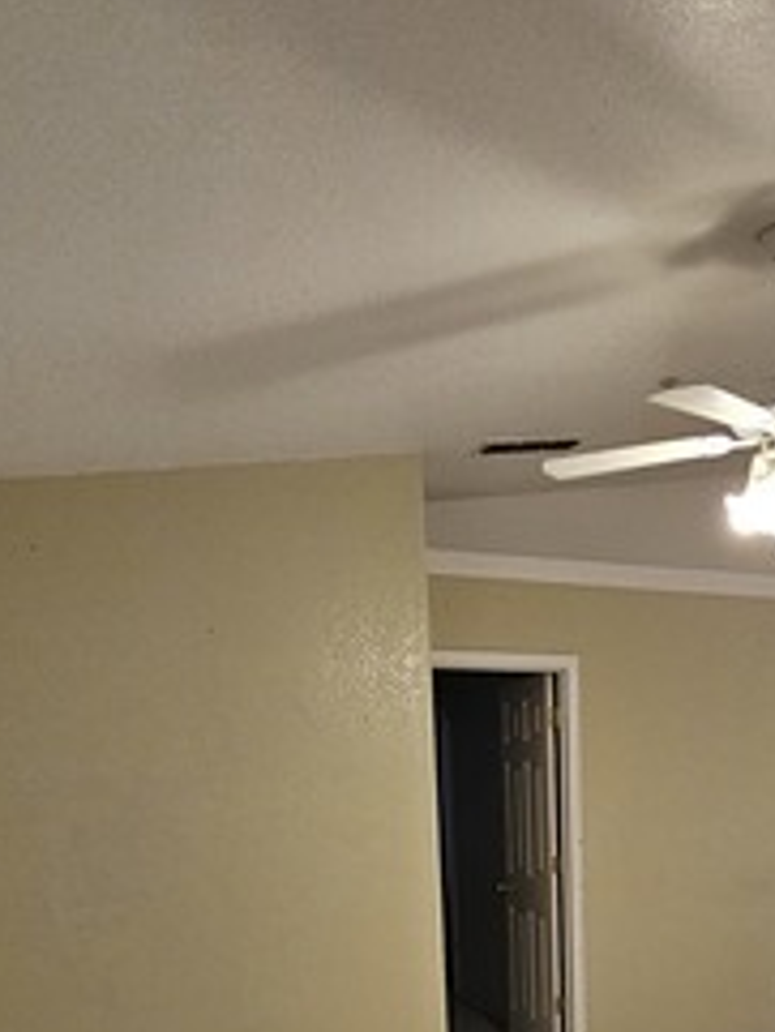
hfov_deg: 38.0
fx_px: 1074
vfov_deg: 44.7
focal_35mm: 36
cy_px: 1000
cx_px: 634
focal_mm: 2.2
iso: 250
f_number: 2.2
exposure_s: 1/77
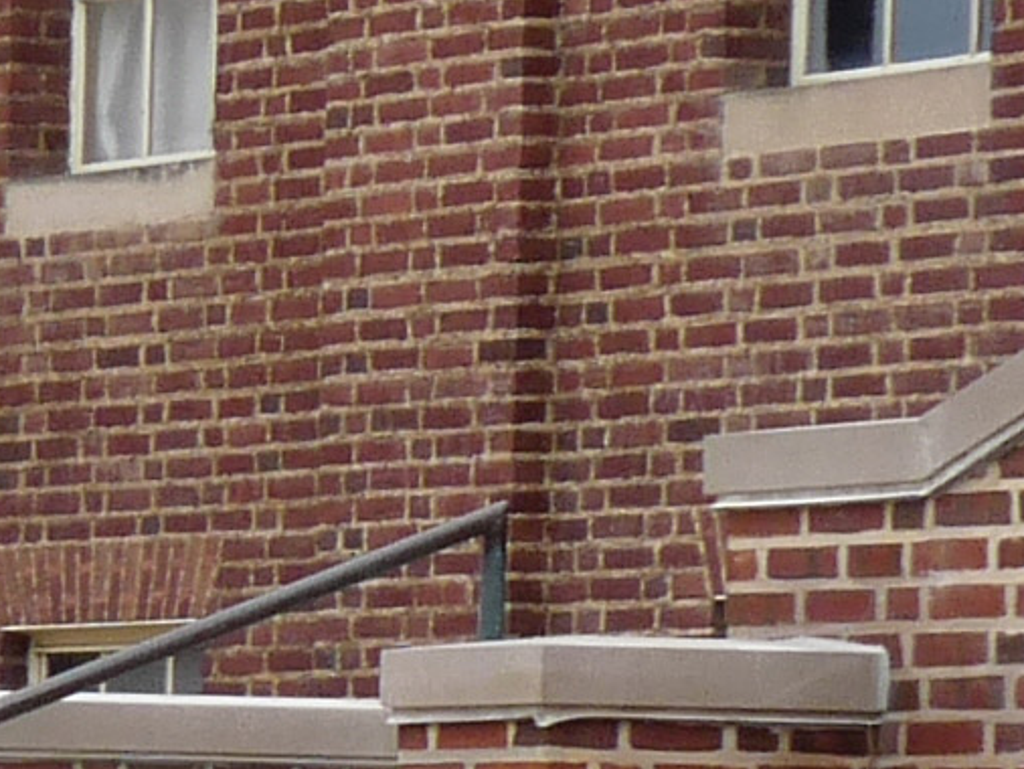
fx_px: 9382
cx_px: -1985
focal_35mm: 317
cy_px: 1342
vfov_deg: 4.6
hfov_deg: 5.8
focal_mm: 7.8
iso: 100
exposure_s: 1/160
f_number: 4
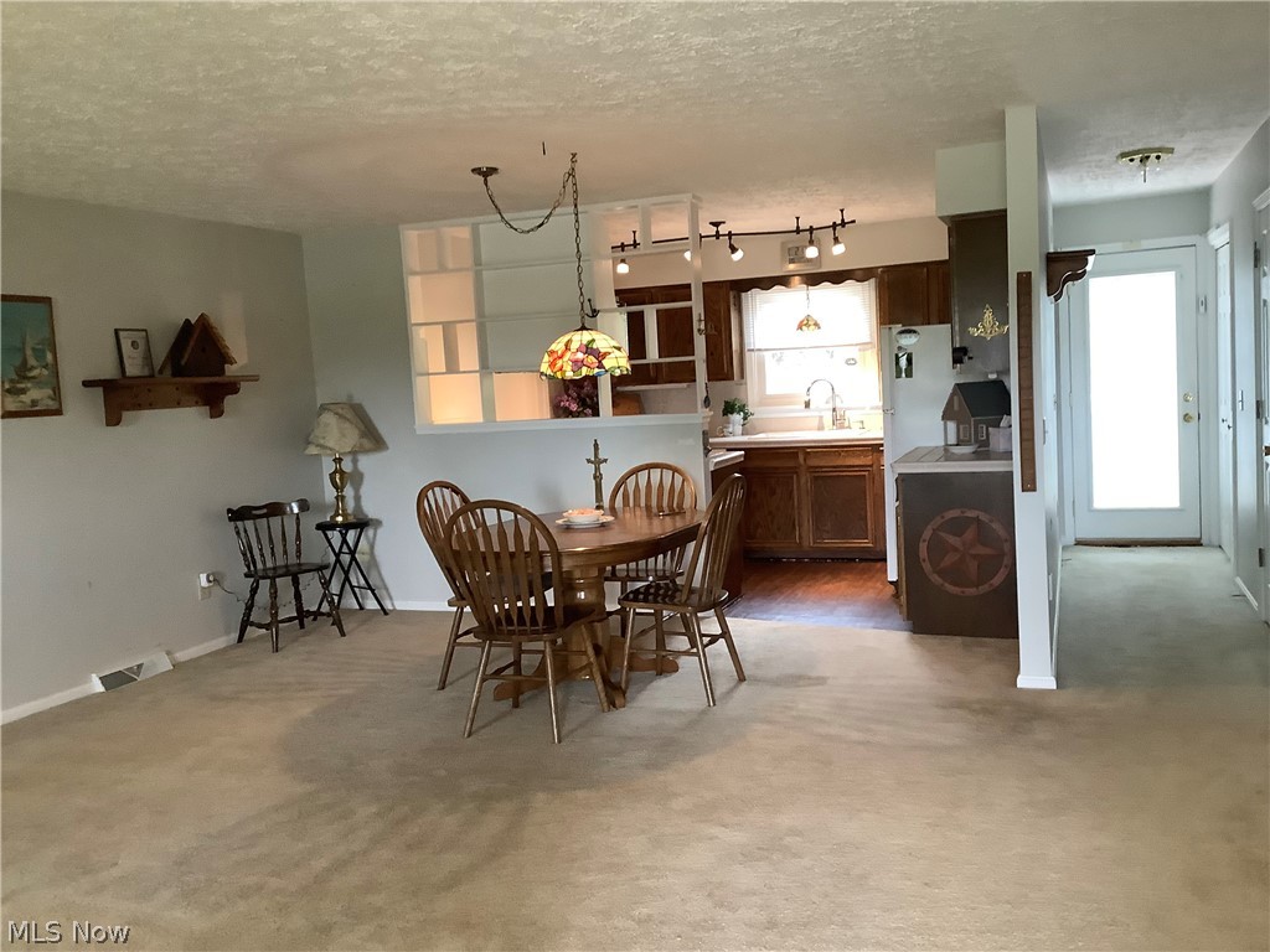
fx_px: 1137
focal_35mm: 31
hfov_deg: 58.4
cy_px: 476
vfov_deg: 45.4
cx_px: 635
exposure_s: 1/60
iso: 250
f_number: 2.4
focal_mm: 3.3
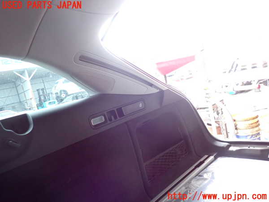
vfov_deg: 54.9
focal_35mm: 25
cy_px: 101
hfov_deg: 69.4
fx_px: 194
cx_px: 134
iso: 320
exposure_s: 1/30
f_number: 2
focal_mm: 4.5
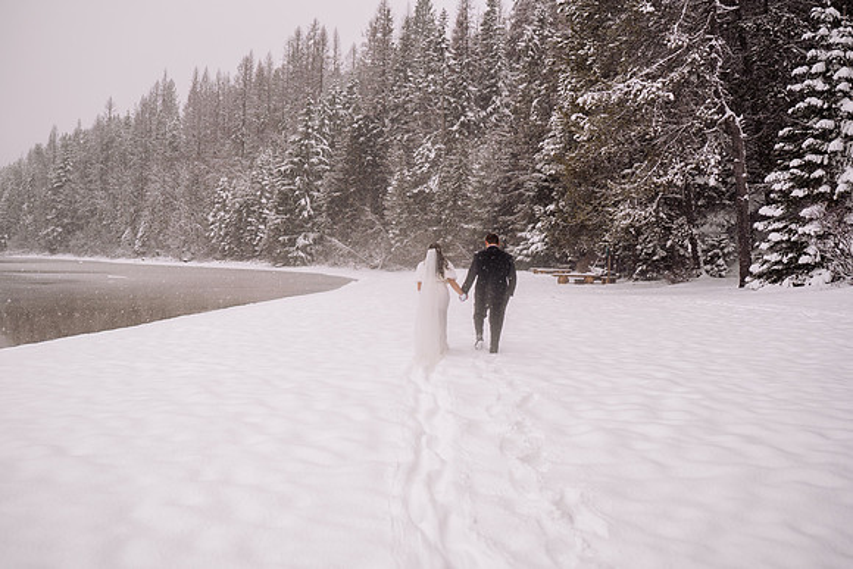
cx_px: 426
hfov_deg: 52.6
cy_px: 284
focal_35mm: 36
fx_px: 863
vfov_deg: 36.5
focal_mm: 35
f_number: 2.5
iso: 100
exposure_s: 1/200
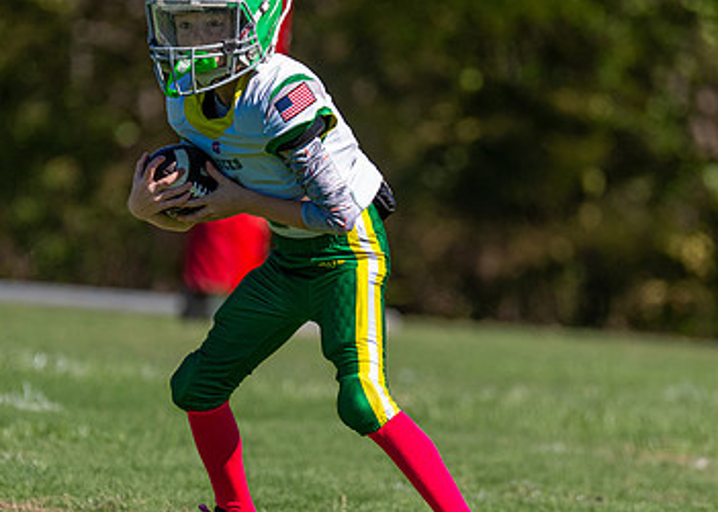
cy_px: 341
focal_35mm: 518
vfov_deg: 2.8
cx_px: 333
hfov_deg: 3.9
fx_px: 10553
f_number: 2.8
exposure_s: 1/3200
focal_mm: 200
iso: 160
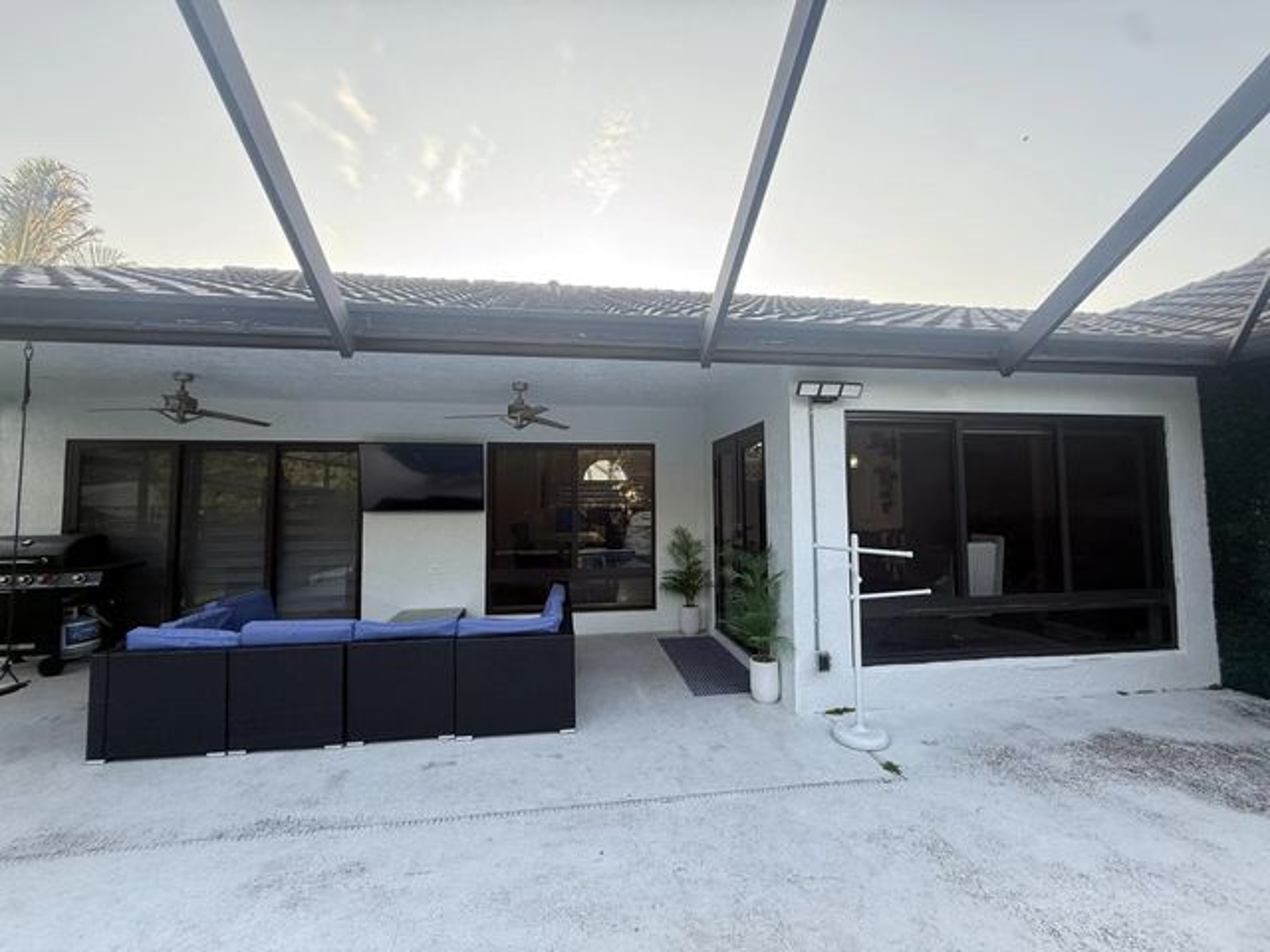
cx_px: 635
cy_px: 476
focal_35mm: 14
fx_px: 514
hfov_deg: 102.1
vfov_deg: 85.7
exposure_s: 1/99
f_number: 2.2
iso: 80
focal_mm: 2.22
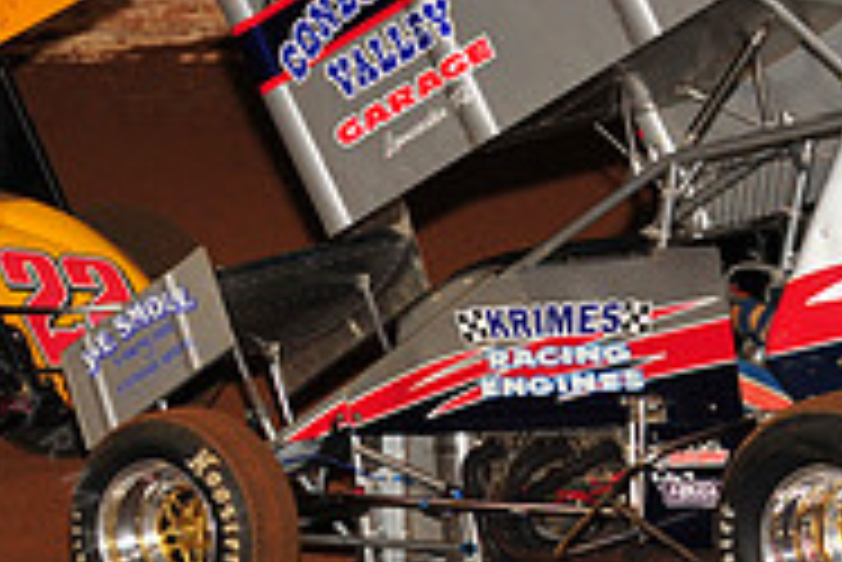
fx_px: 9058
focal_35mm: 387
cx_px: -162
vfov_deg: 3.6
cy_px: 166
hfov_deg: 5.3
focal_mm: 125
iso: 1000
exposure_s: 1/320
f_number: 6.3
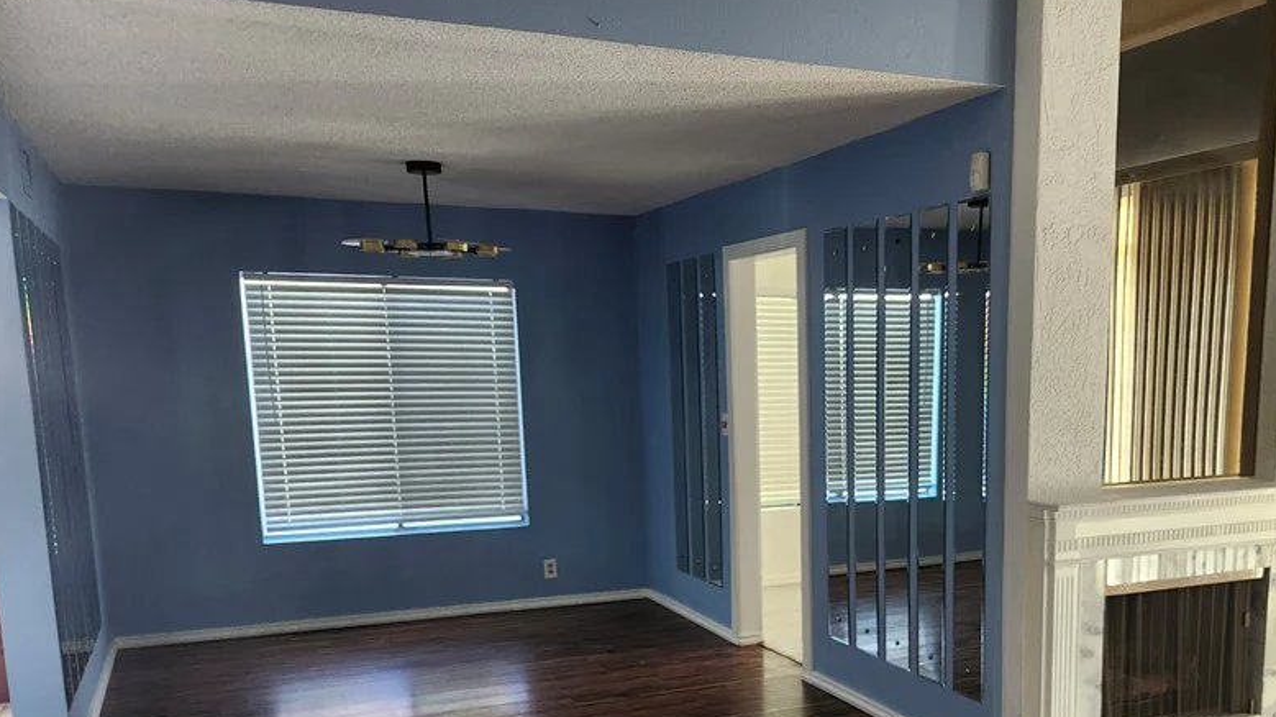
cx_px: 807
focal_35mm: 33
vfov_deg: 34.7
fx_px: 1116
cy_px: 555
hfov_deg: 58.7
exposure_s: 1/120
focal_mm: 5.54
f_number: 1.8
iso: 320
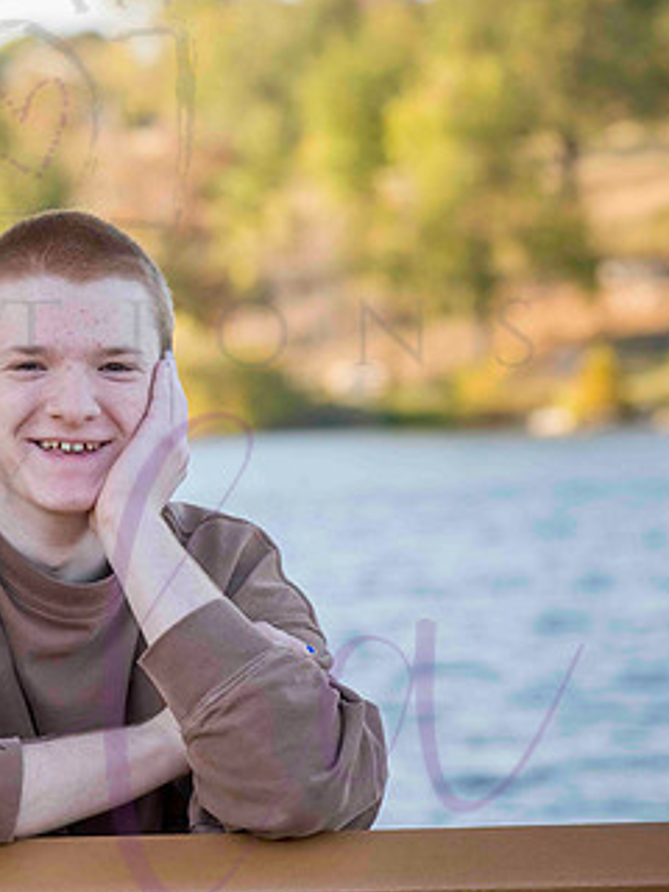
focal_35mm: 209
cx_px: 25
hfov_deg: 7.1
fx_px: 5386
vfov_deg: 9.5
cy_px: 470
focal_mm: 120
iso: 400
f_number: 5.6
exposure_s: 1/640
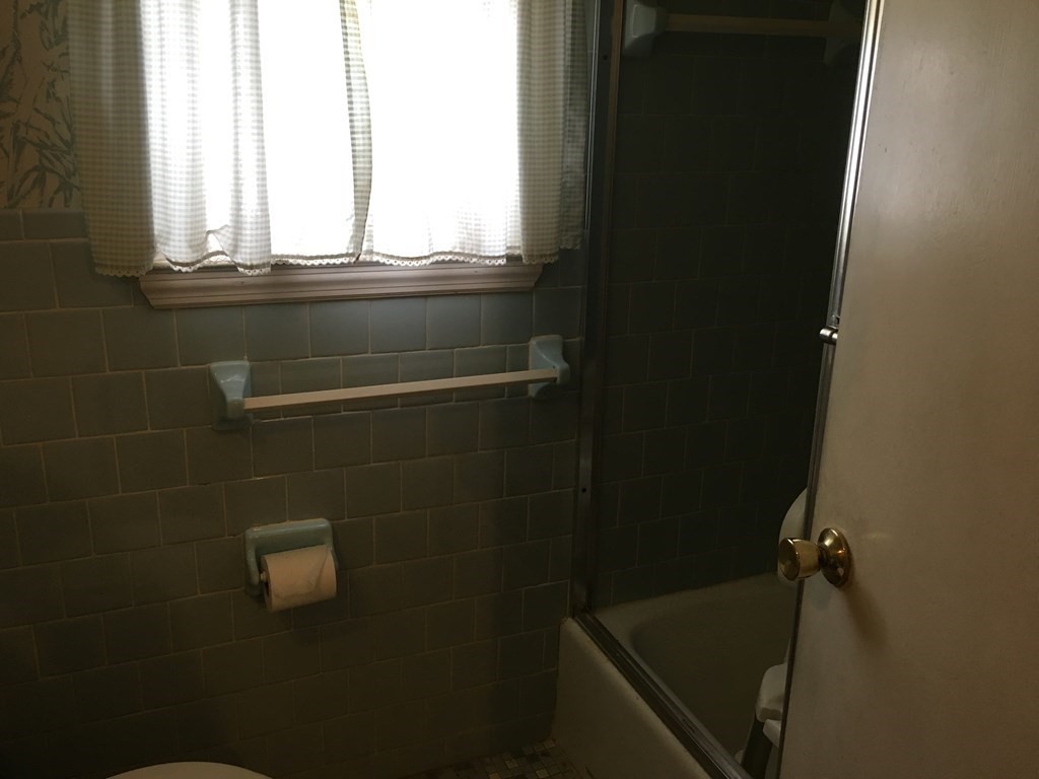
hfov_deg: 61.7
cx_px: 520
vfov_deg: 48.2
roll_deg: -1.0
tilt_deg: -17.2
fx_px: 870
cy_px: 390
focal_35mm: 29
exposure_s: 1/30
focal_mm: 4.15
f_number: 2.2
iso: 100
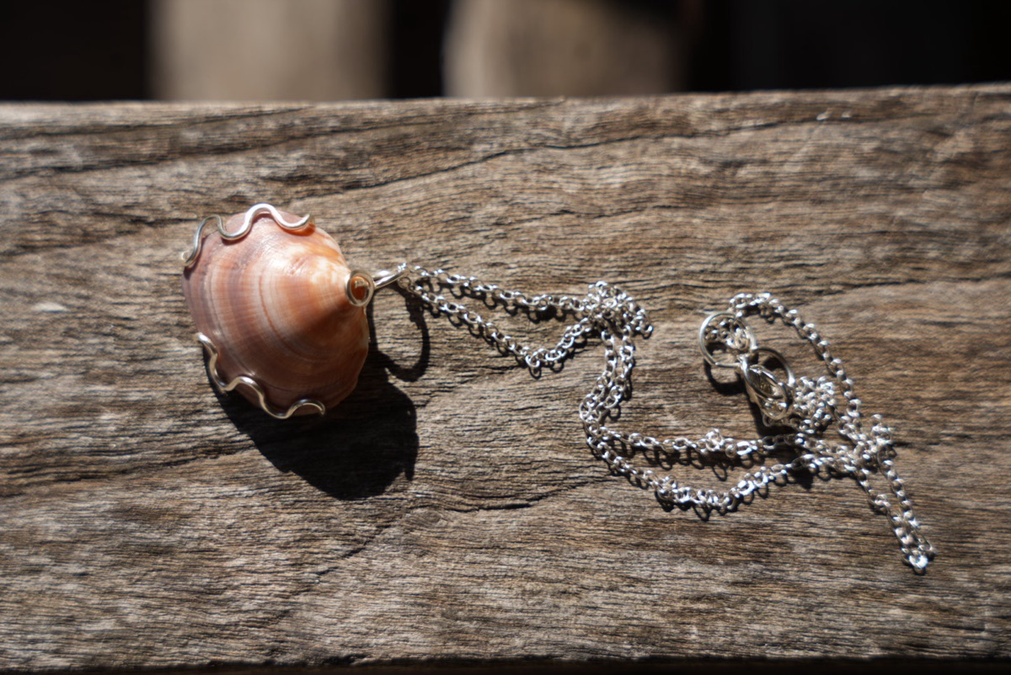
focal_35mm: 70
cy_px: 338
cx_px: 506
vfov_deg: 19.5
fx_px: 1967
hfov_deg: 28.8
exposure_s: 1/640
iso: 100
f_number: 4.5
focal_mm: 70
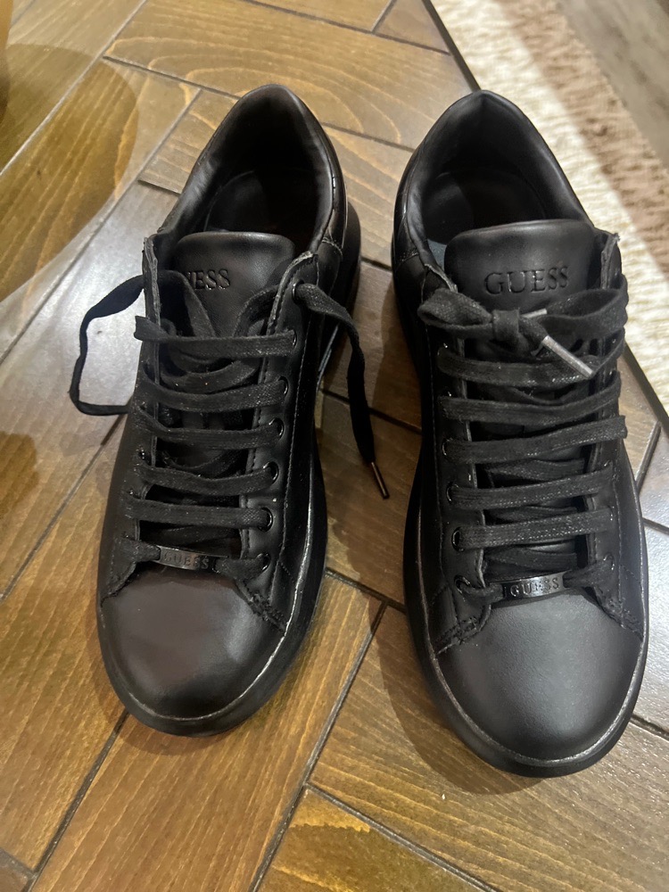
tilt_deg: -66.5
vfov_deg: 67.3
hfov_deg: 53.1
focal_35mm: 26
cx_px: 334
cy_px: 446
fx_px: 670
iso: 640
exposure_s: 1/25
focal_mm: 5.7
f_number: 1.5
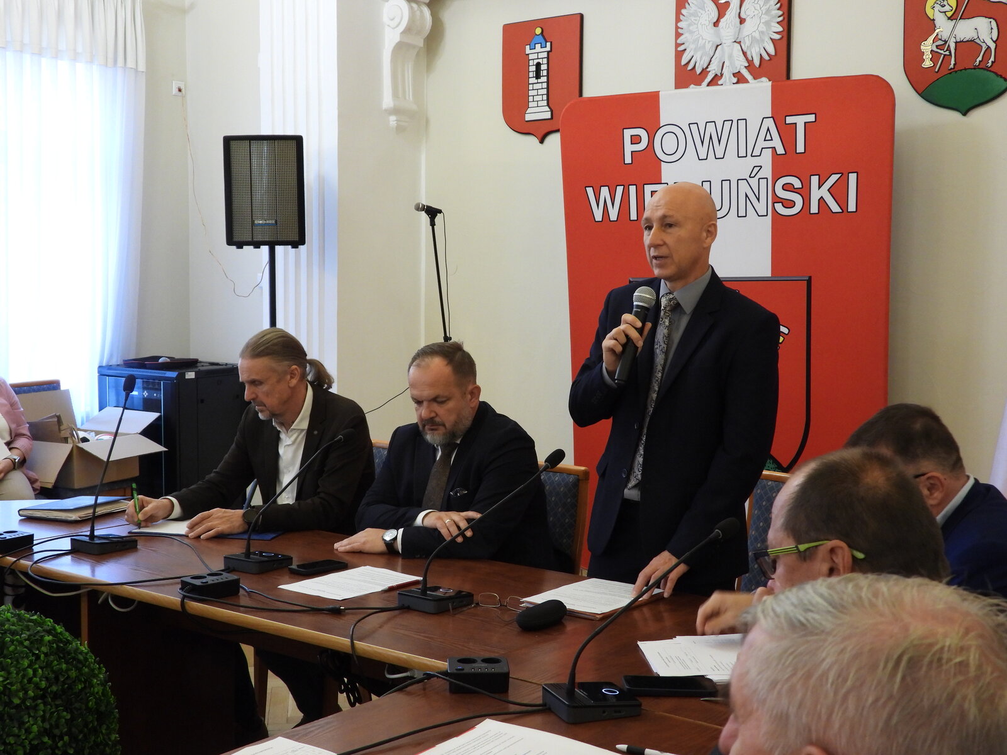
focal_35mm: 44
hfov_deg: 42.9
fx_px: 1280
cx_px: 504
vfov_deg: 32.9
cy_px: 378
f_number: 3.2
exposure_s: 1/20
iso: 400
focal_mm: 7.9
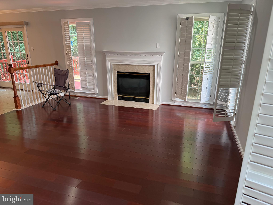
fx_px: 189
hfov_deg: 71.6
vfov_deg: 56.8
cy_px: 102
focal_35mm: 24
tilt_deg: -15.4
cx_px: 136
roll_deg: -0.3
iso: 160
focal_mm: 6.76
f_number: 1.78
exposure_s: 1/120
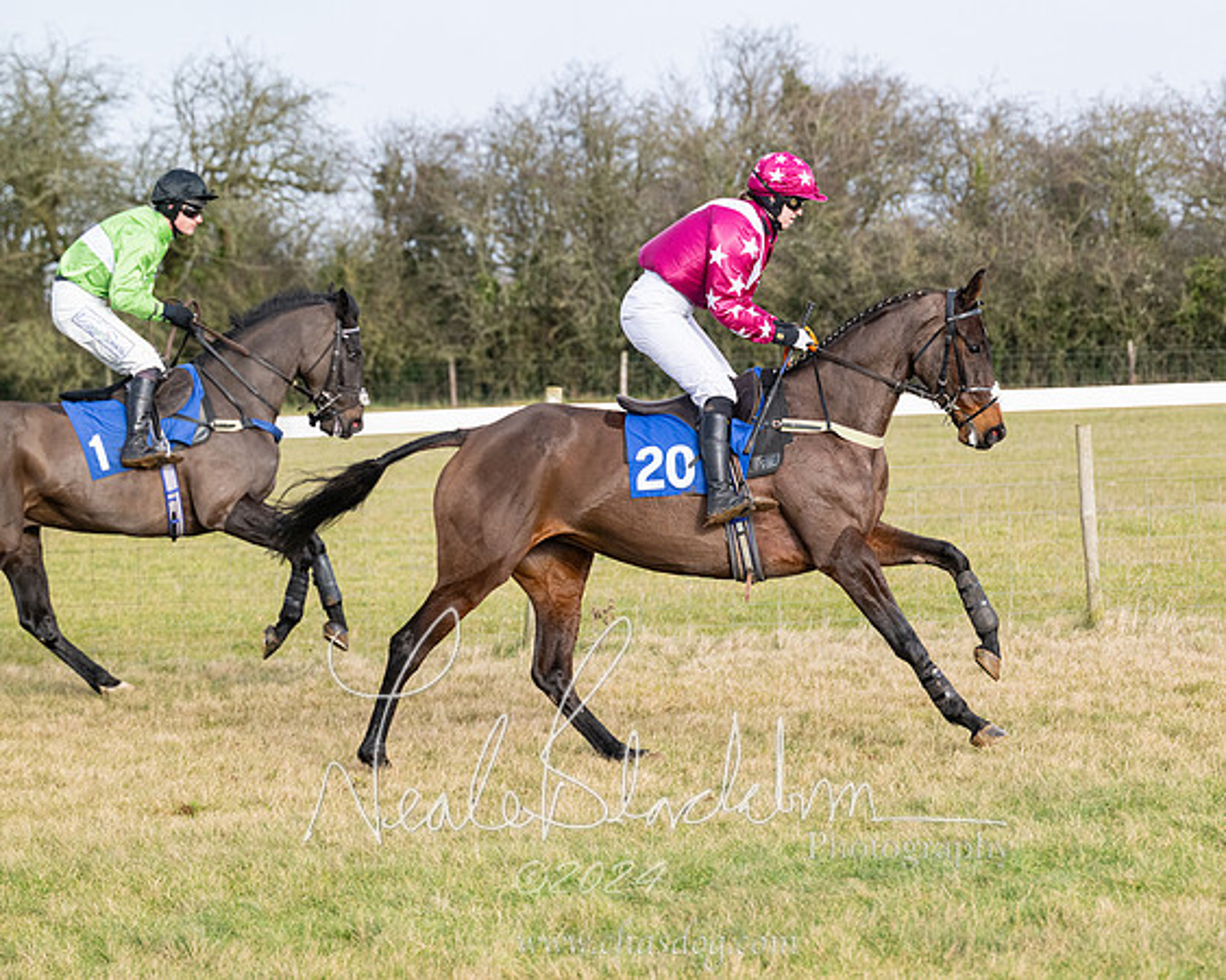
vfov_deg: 10.6
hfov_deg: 13.3
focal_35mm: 145
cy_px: 431
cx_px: 824
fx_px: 5259
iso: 800
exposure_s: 1/2500
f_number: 5
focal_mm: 115
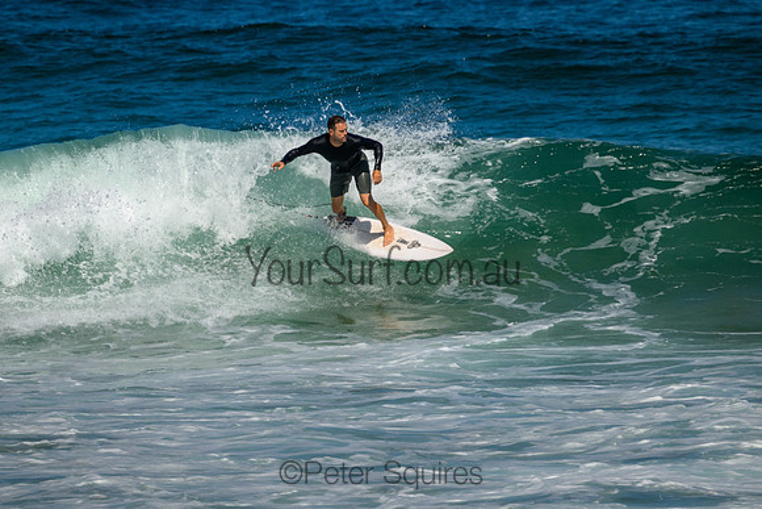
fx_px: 19484
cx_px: 324
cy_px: 245
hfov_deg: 2.2
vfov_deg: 1.5
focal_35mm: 920
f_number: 11
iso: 640
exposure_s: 1/2000
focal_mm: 800
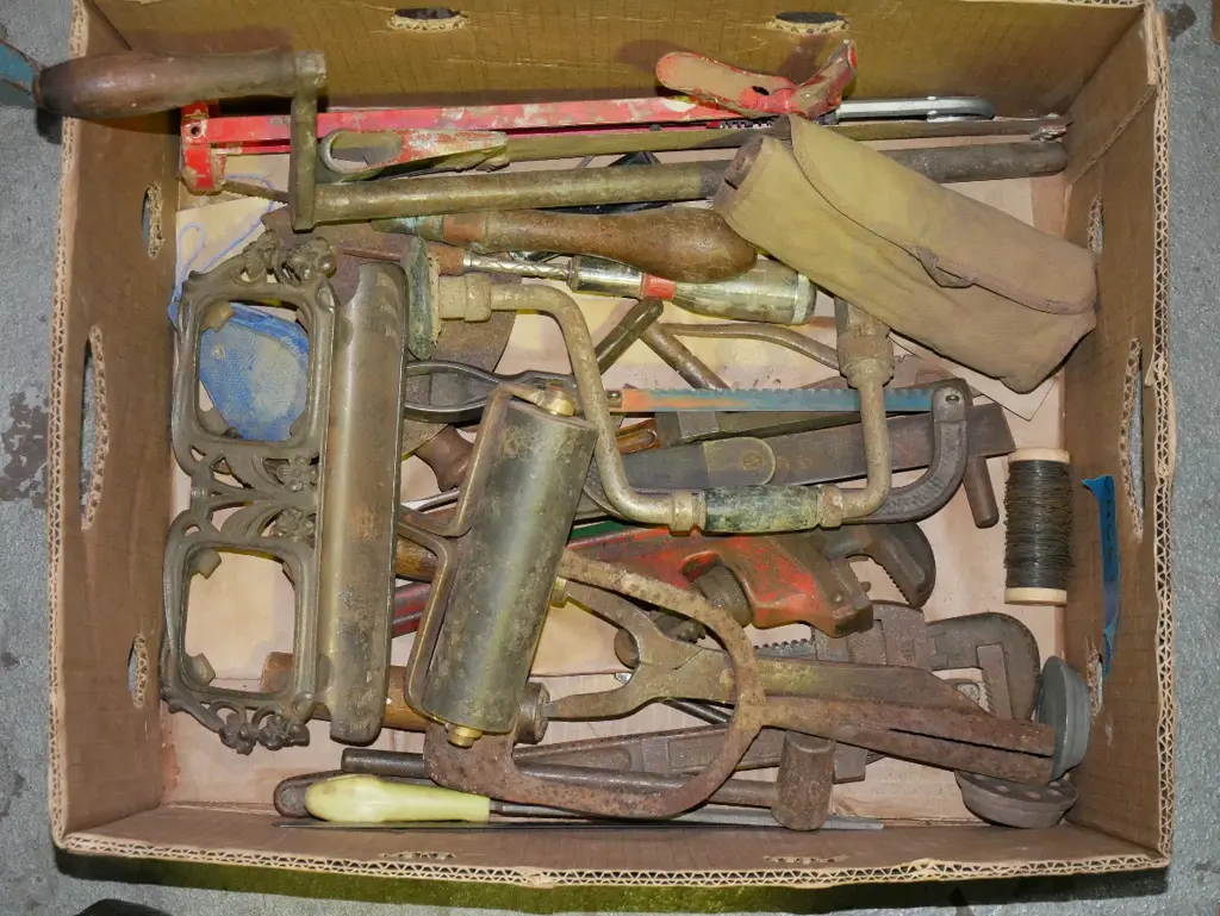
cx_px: 610
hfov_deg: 29.4
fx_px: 2327
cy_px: 458
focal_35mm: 66
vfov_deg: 22.3
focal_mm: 33
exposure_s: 1/125
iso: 3200
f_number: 5.6
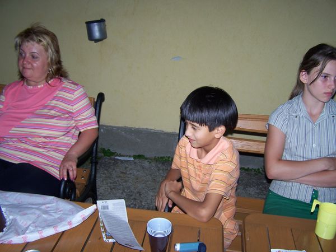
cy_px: 126
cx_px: 168
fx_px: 369
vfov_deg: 37.7
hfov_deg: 49.0
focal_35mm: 38
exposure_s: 1/60
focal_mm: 6.3
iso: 80
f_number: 2.8
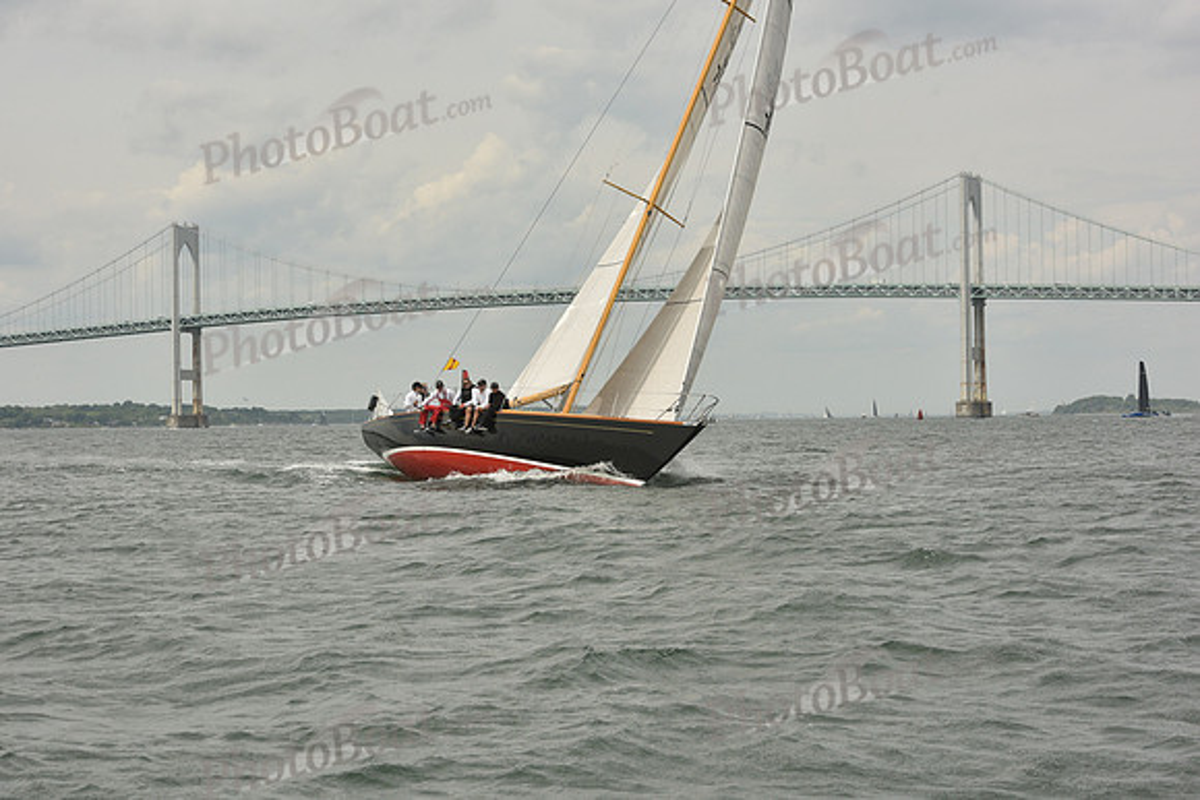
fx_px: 2334
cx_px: 600
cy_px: 400
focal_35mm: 70
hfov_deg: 28.8
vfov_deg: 19.5
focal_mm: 70
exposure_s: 1/1000
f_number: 13
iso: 400
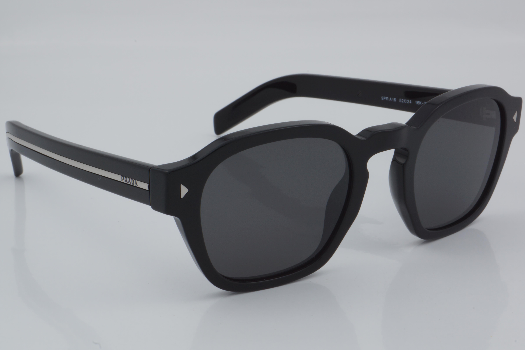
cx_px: 262
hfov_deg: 27.0
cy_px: 175
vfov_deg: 18.2
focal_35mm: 75
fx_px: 1094
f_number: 32
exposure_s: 1/4
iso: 100
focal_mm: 50
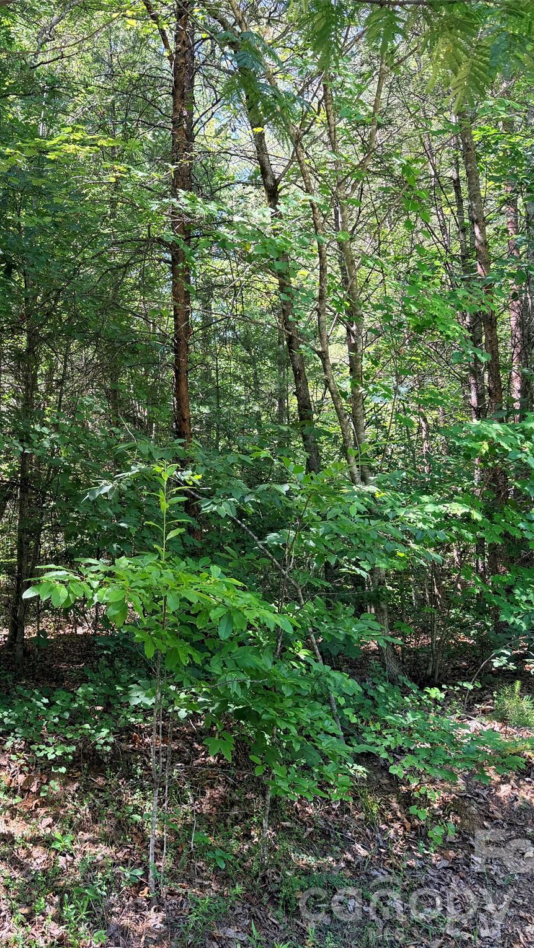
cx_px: 37
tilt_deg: +8.8
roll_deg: -0.3
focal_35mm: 35
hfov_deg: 31.8
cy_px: 475
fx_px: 881
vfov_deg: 56.6
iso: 50
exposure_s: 1/121
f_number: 1.78
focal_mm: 6.76
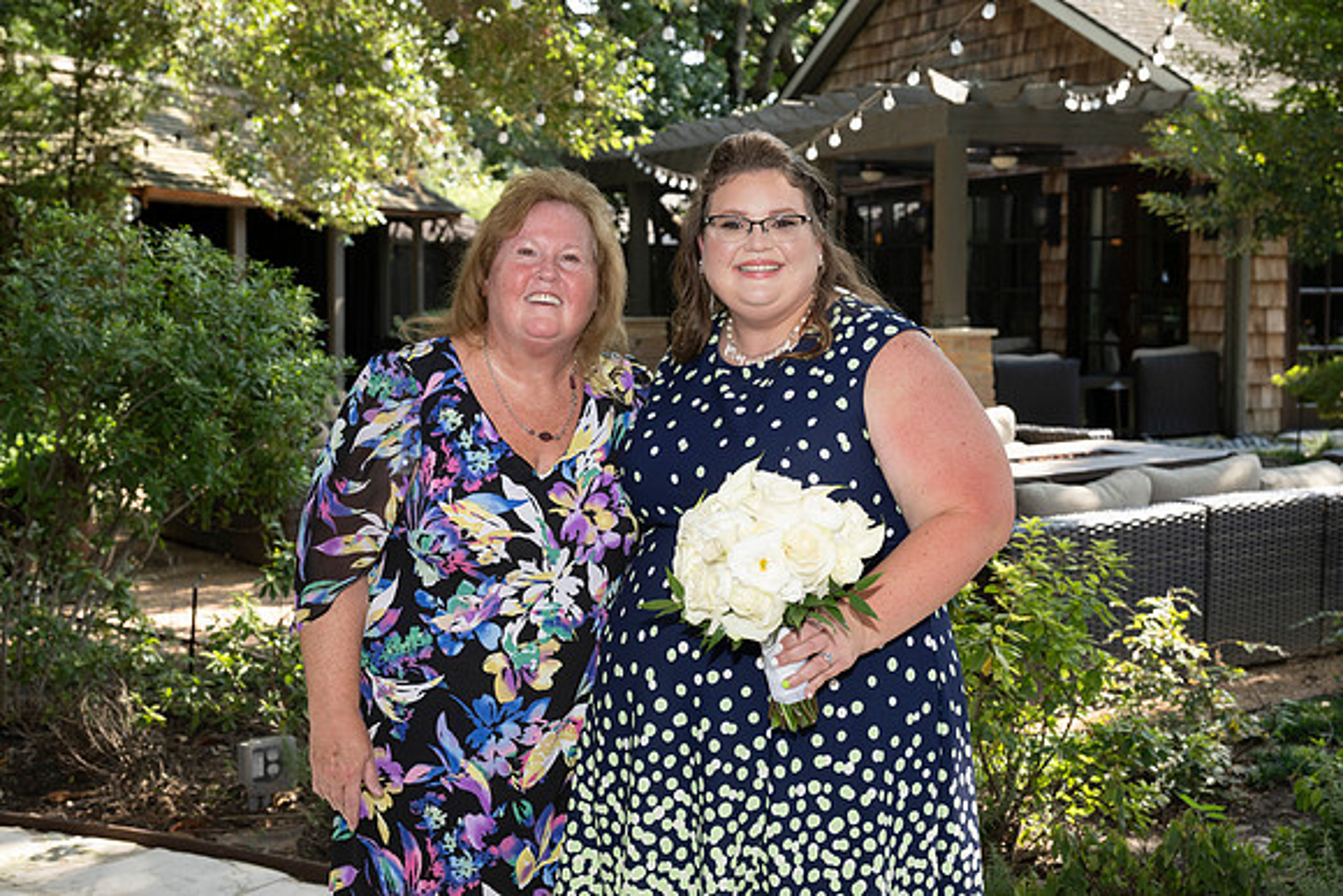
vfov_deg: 28.1
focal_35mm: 48
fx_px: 1791
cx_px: 672
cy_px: 448
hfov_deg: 41.1
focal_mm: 48
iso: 400
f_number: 6.3
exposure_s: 1/160
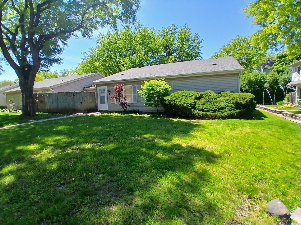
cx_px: 150
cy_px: 112
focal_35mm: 17
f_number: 2.2
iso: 50
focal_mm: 1.4
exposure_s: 1/577
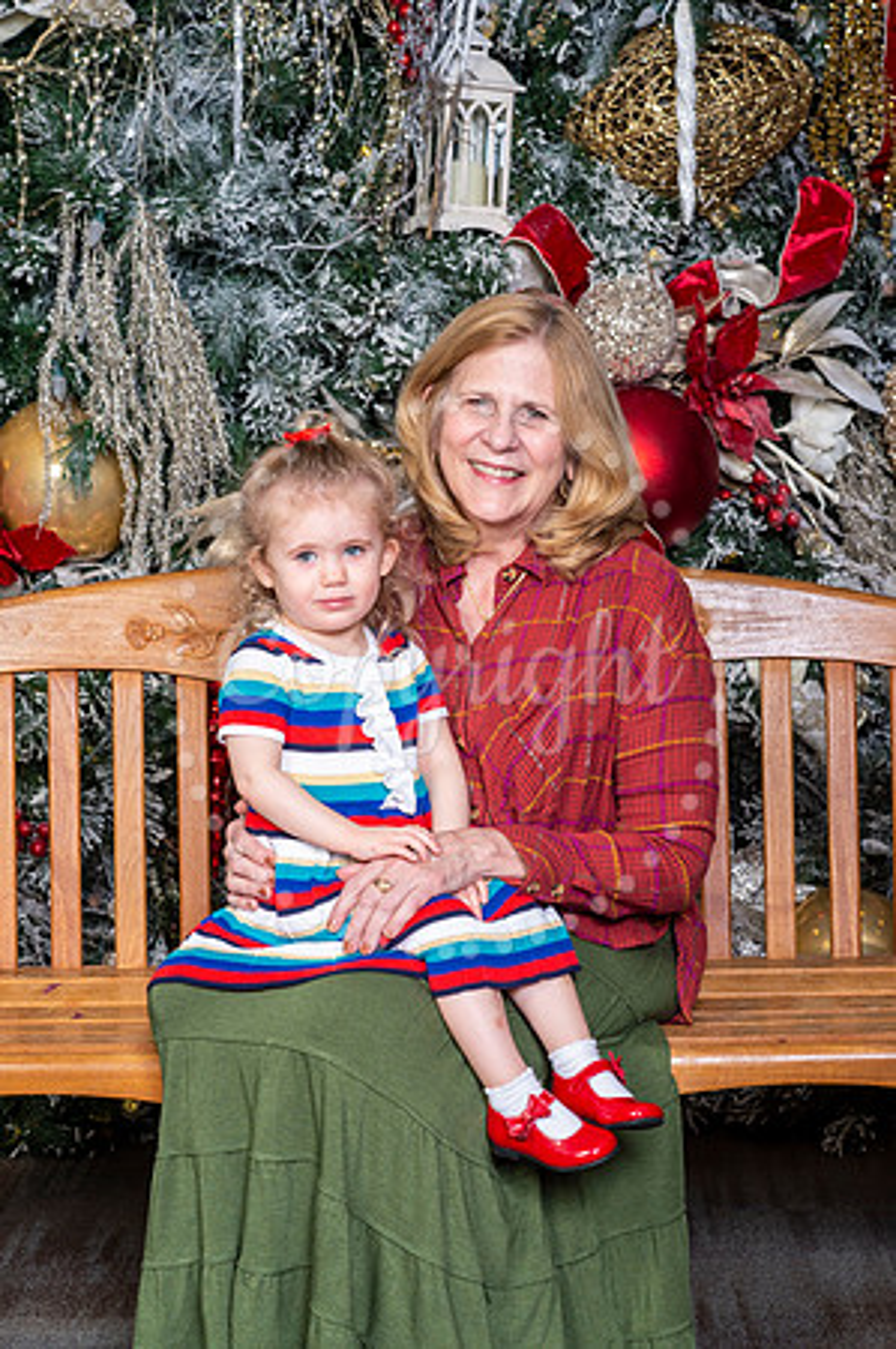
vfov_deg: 23.9
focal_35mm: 85
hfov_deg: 16.0
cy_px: 674
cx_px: 448
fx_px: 3180
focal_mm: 85
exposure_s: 1/125
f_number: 8
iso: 400
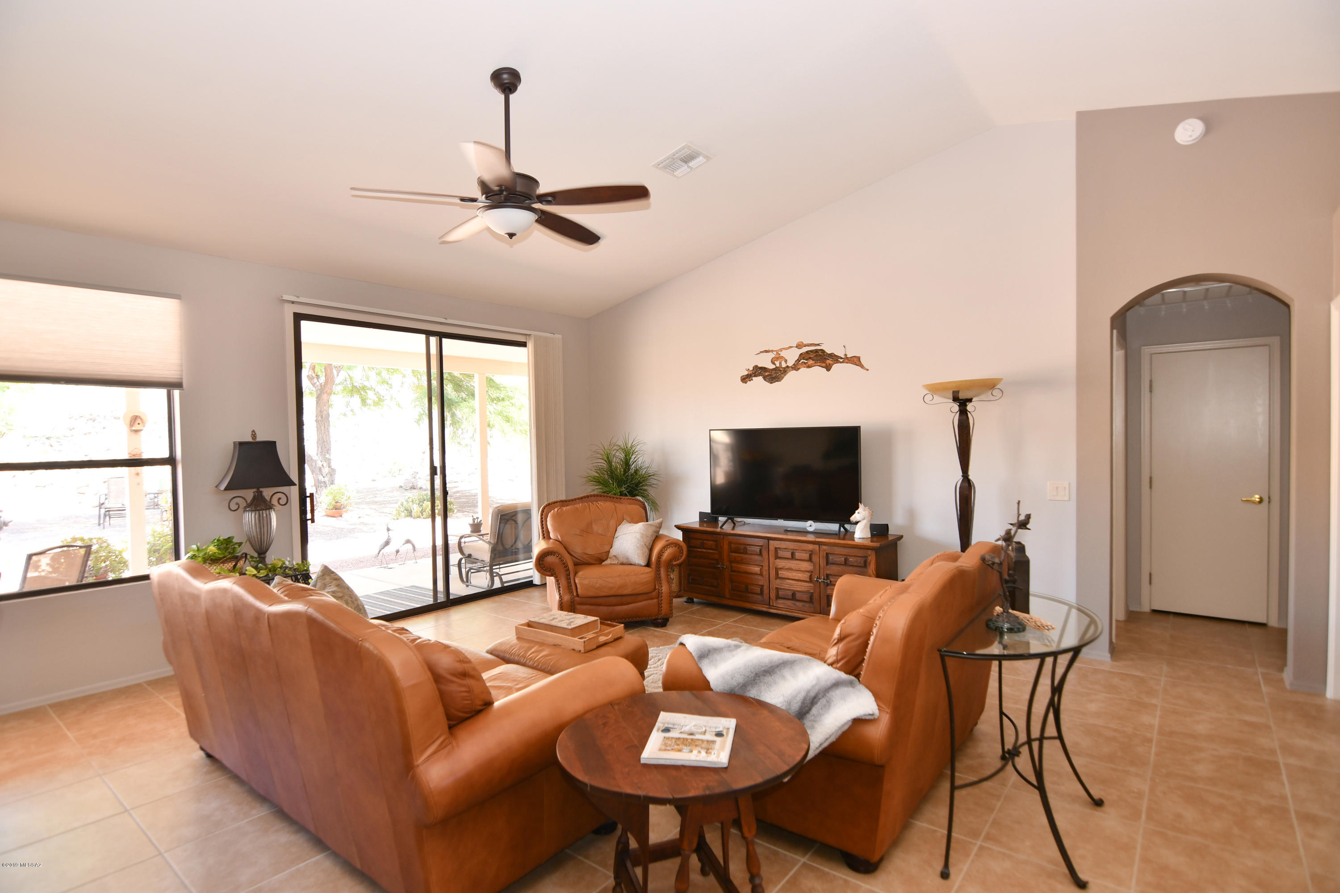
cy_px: 446
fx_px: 633
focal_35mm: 17
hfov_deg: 93.3
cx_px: 670
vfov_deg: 70.4
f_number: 4
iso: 200
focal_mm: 11.5
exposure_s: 1/60
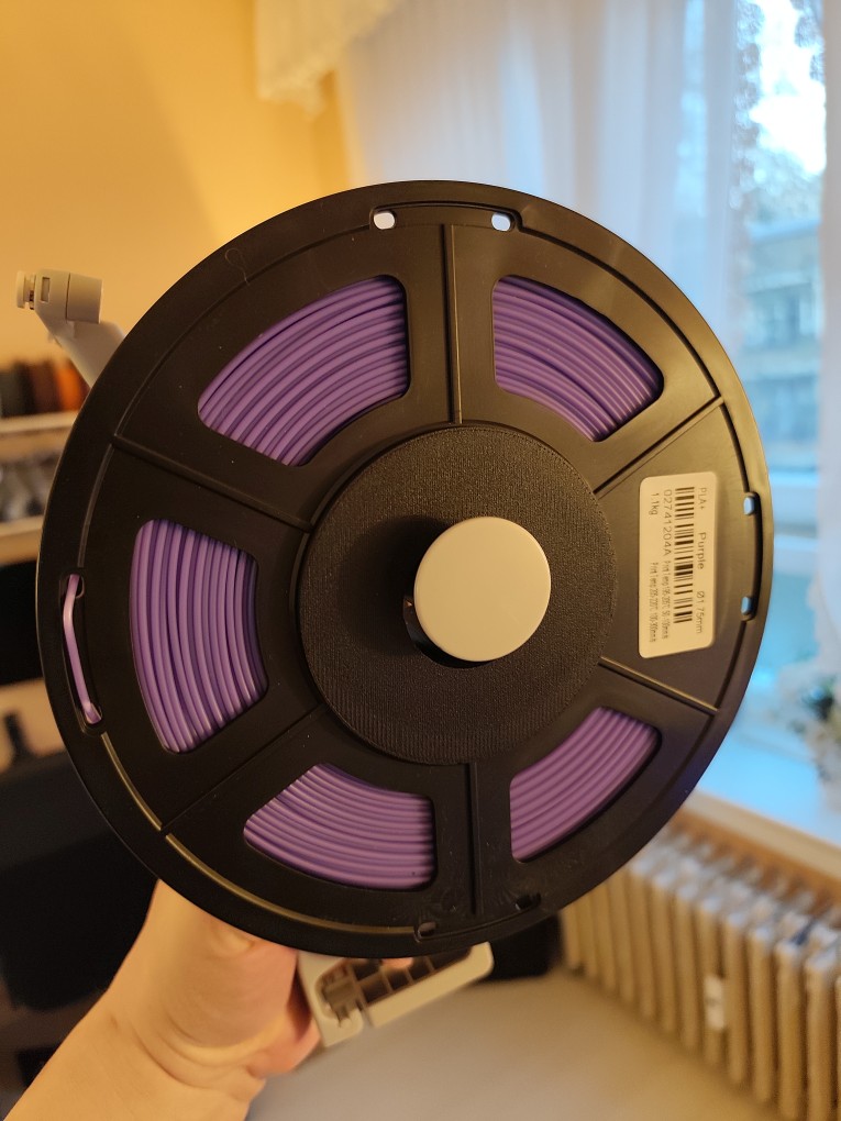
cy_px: 560
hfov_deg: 58.9
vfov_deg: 73.9
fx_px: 745
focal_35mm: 23
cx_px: 420
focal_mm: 6.19
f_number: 1.65
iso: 640
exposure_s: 1/33.3
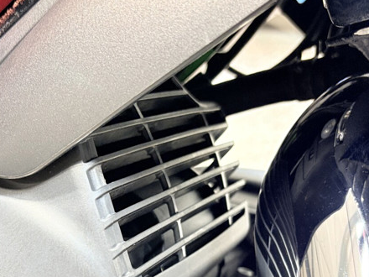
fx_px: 672
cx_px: 66
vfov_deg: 22.2
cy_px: 292
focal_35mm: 63
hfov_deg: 29.9
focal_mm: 5.96
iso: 250
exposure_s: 1/60
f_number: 1.6
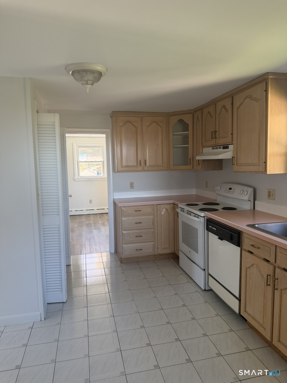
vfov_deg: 71.6
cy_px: 192
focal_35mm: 24
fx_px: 265
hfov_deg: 56.8
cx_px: 144
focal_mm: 6.76
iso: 200
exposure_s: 1/121
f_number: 1.78
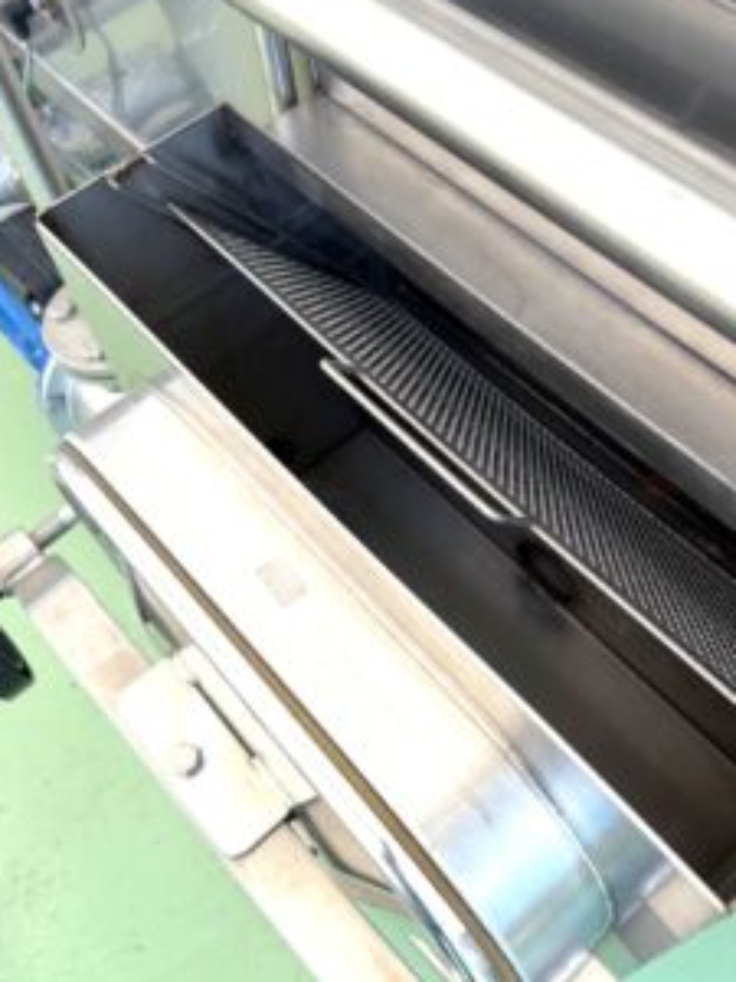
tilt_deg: -59.5
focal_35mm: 32
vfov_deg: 56.8
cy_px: 504
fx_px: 907
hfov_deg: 44.1
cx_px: 389
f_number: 1.78
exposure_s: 1/124
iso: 50
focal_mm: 6.76
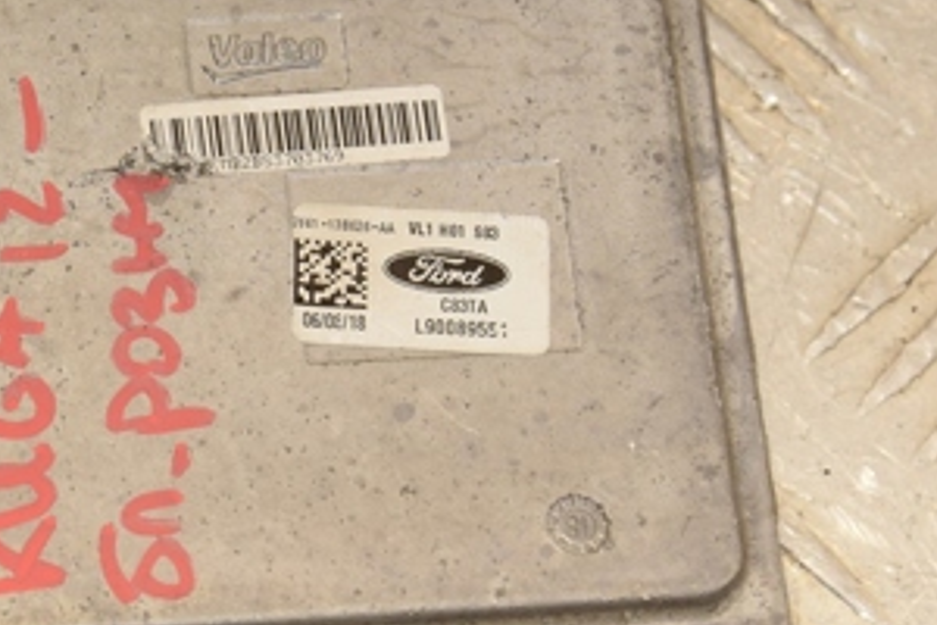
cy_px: 256
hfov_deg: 8.6
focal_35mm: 240
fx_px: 6248
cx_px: 300
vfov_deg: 5.7
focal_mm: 75
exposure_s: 1/200
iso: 800
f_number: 9
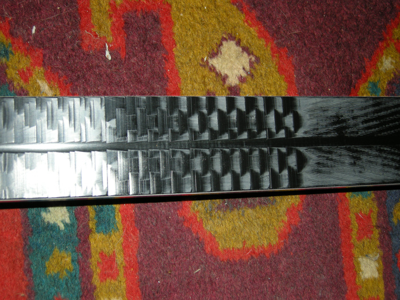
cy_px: 150
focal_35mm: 47
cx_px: 200
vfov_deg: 30.9
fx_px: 543
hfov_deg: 40.4
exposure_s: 1/60
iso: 64
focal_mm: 10.1
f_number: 3.1
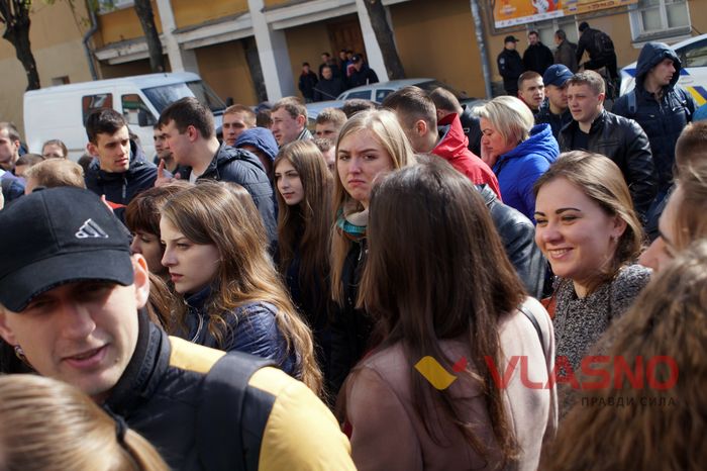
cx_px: 354
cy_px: 236
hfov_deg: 27.0
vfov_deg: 18.2
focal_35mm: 75
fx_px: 1472
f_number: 6.3
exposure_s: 1/160
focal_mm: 50
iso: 100
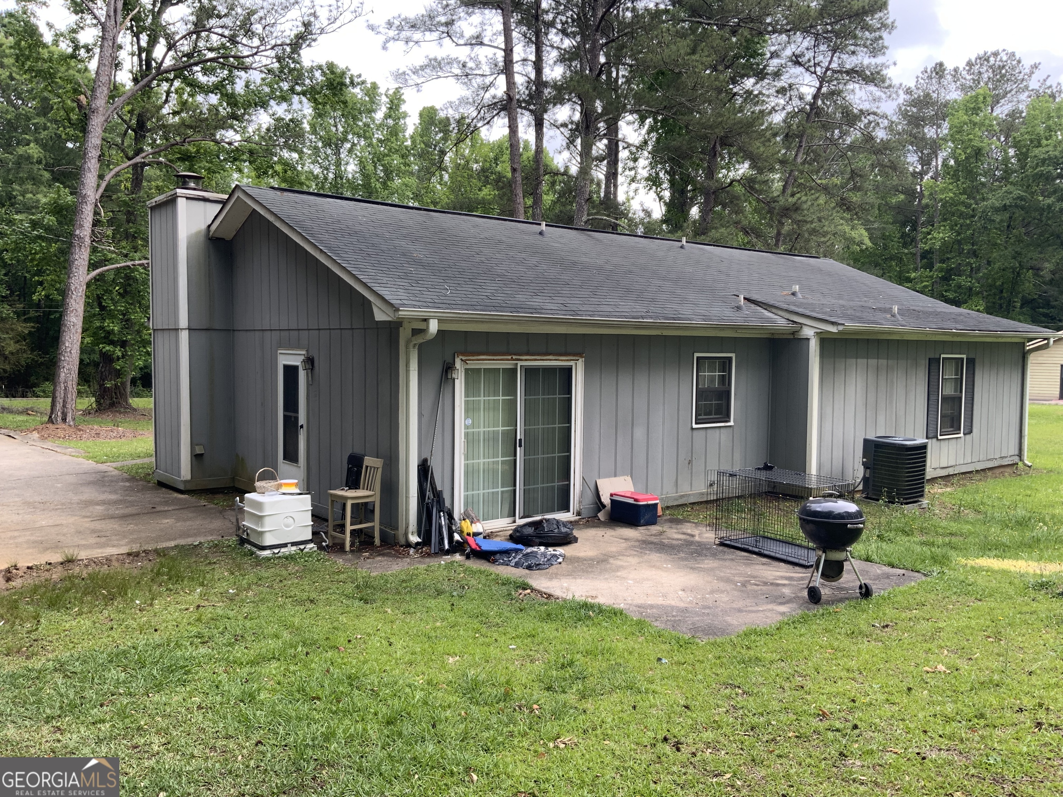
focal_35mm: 29
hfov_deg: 61.7
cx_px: 532
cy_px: 398
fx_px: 891
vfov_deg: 48.2
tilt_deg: -3.7
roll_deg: -1.3
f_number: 1.8
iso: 16
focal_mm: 3
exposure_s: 1/173
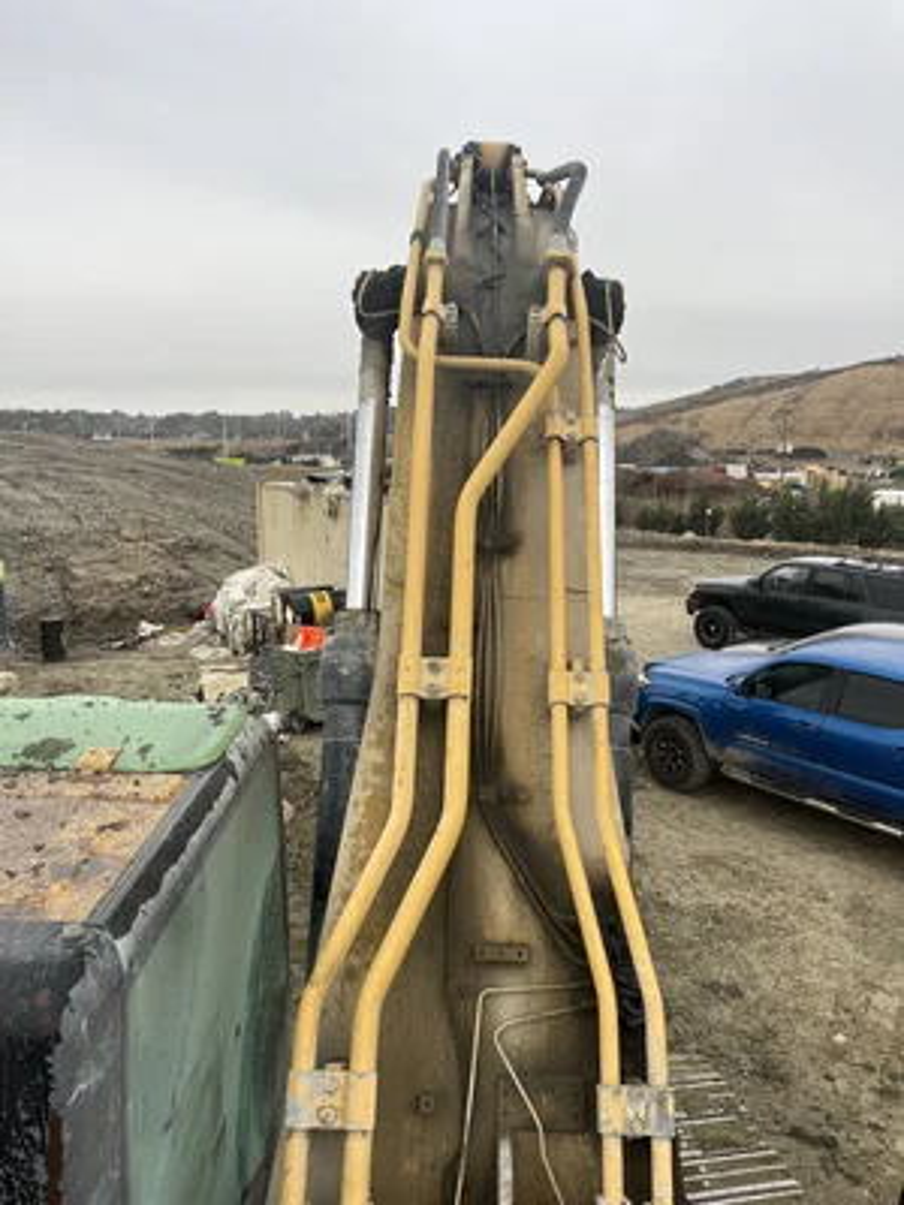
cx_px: 452
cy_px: 602
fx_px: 905
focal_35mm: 26
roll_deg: +1.6
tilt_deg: -8.1
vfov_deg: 67.3
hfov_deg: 53.1
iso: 40
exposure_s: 1/244
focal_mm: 5.1
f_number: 1.6
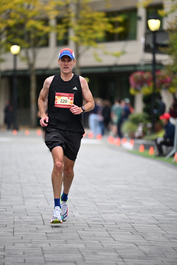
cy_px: 132
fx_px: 1474
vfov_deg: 10.3
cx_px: 88
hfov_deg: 6.9
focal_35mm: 200
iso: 1250
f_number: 2.8
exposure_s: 1/1600
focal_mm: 200
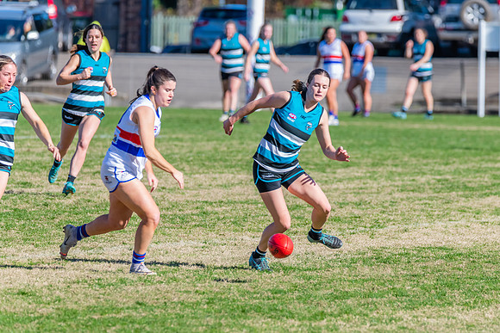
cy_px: 191
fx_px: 6863
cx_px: 290
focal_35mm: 494
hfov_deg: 4.2
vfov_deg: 2.8
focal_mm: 420
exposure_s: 1/1600
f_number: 9
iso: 800
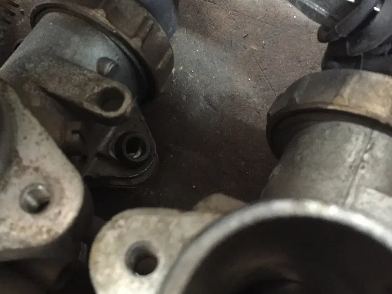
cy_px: 136
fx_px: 453
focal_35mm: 40
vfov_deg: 36.0
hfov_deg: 46.3
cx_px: 140
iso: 640
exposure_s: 1/17
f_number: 2.2
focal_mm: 4.15
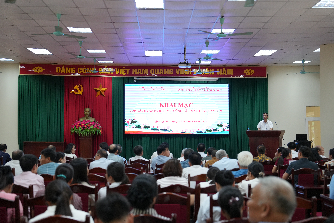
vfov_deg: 27.0
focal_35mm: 50
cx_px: 167
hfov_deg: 39.6
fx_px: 464
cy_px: 112
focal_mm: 50
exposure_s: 1/500
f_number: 2.8
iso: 2500
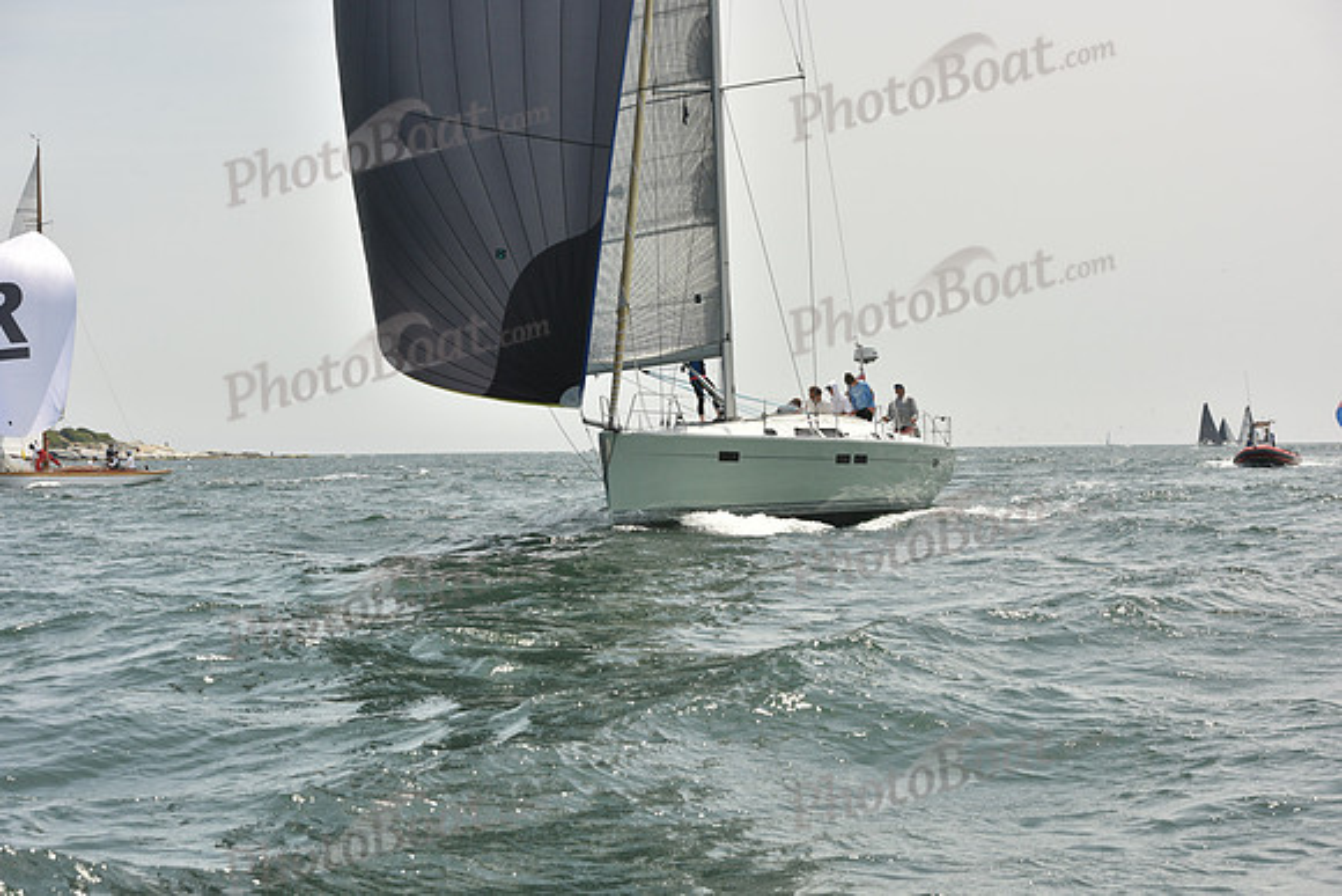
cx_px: 671
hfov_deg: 28.8
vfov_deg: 19.5
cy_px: 448
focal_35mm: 70
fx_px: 2610
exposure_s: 1/1600
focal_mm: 70
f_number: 8
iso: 400
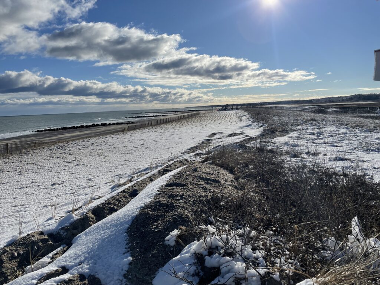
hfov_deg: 67.3
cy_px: 142
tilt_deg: -6.5
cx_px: 190
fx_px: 285
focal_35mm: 26
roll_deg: +2.9
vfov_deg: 53.1
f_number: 1.6
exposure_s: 1/11905
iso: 32
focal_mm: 4.2
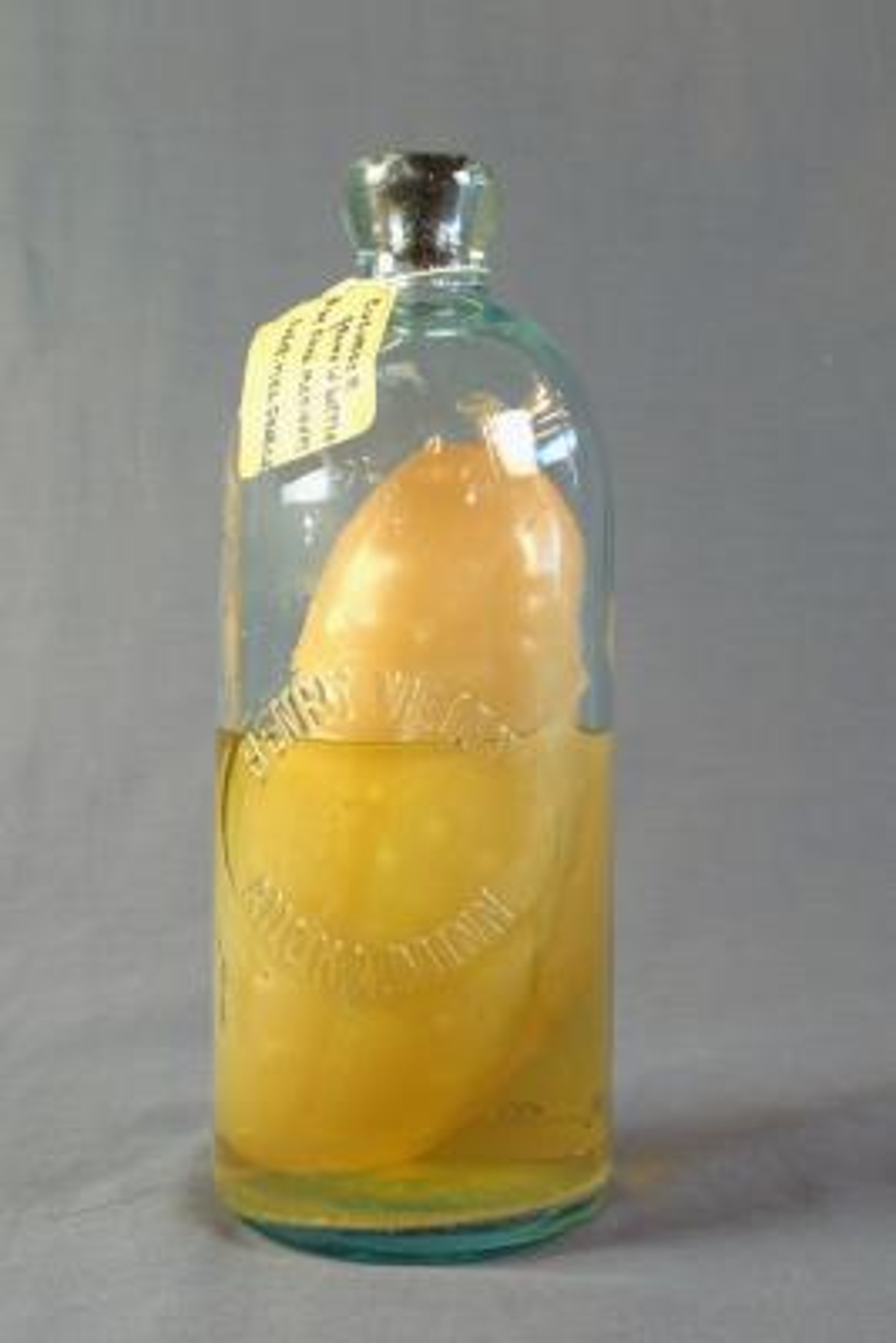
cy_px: 672
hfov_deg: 23.8
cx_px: 448
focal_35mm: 57
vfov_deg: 35.0
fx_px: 2126
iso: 200
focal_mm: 38
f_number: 22
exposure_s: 1.3
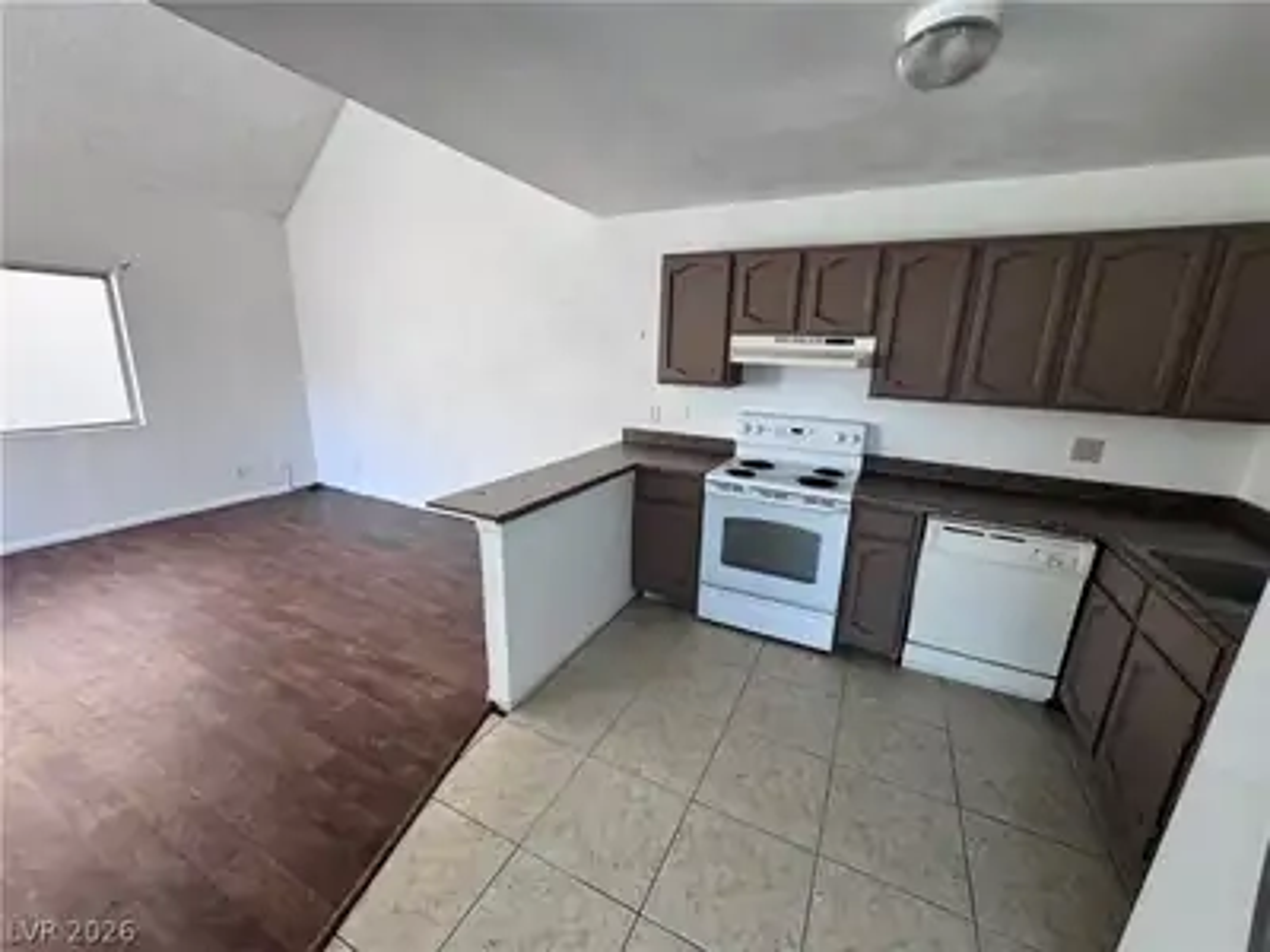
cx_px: 635
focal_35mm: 14
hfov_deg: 102.1
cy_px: 476
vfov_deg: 85.7
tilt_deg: -11.3
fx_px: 514
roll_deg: -4.7
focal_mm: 2.22
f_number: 2.2
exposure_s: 1/99
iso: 125
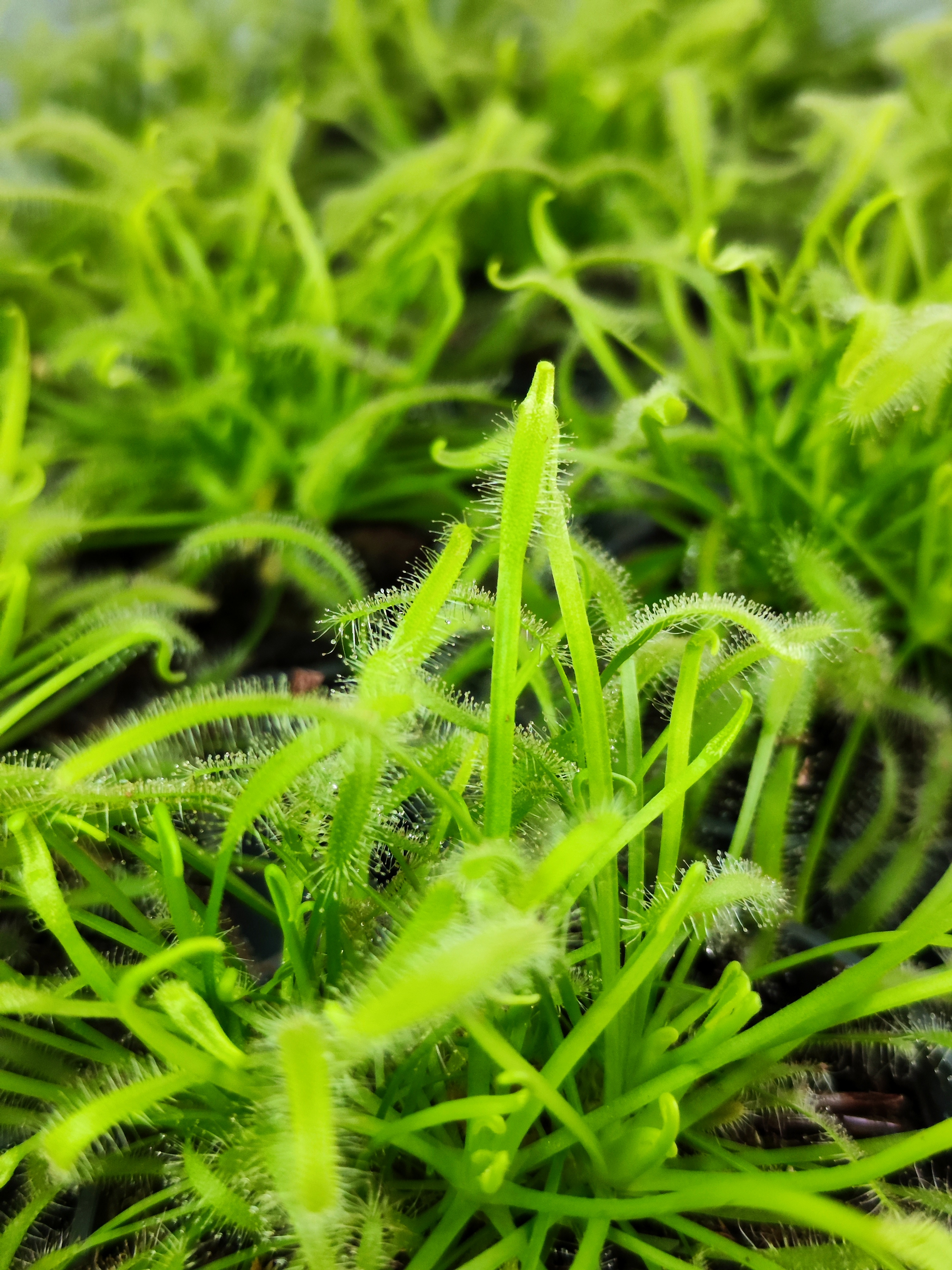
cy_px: 635
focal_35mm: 23
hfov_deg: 58.9
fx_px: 843
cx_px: 476
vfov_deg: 73.9
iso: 1400
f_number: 1.69
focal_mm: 7.01
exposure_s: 1/90.2
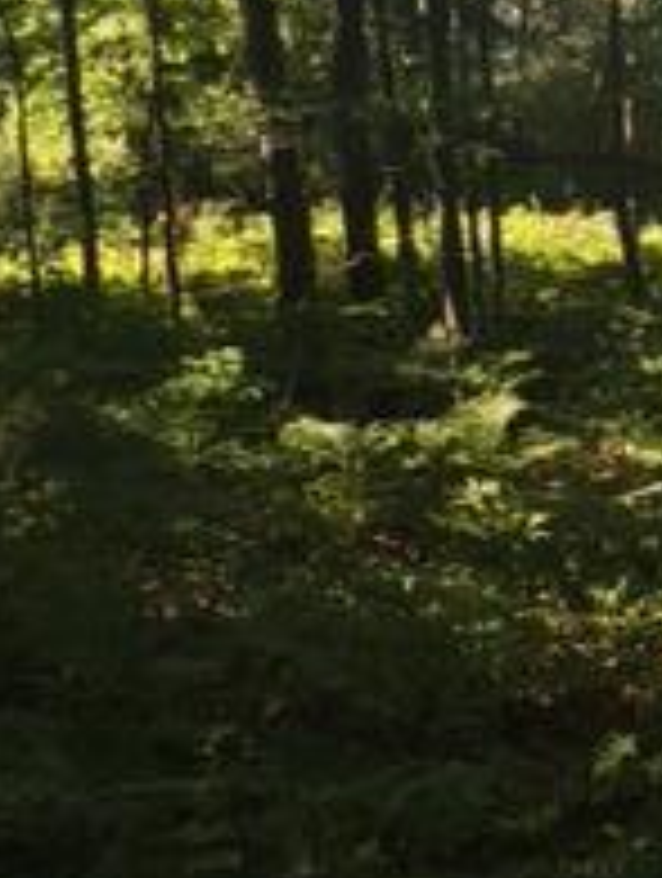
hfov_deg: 15.1
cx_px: 770
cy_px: 153
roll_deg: +0.3
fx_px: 2414
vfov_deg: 20.3
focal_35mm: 95
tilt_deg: +0.5
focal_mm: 4.15
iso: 32
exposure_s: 1/289
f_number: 2.2
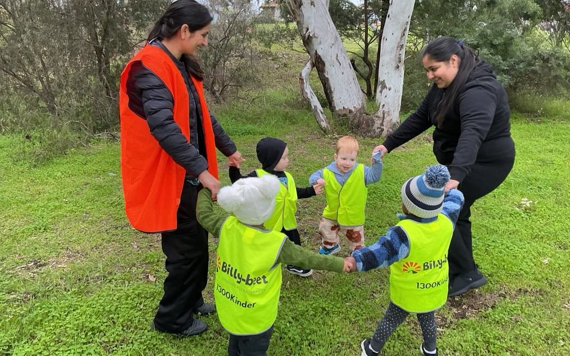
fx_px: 482
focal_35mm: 31
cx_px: 287
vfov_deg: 40.6
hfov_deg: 61.2
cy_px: 181
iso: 32
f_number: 1.8
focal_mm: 3
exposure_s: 1/120
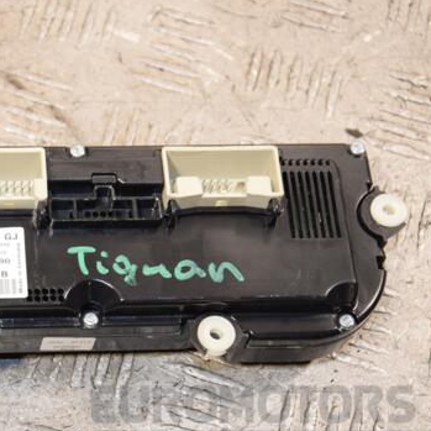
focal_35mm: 114
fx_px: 1606
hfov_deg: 15.2
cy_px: 240
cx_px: 68
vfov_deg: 15.3
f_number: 5.6
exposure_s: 1/200
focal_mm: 52
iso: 800
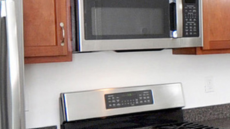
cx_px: 325
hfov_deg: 22.9
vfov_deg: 15.2
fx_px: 482
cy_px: 98
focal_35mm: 79
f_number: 4.5
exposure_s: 1/60
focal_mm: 10
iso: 400
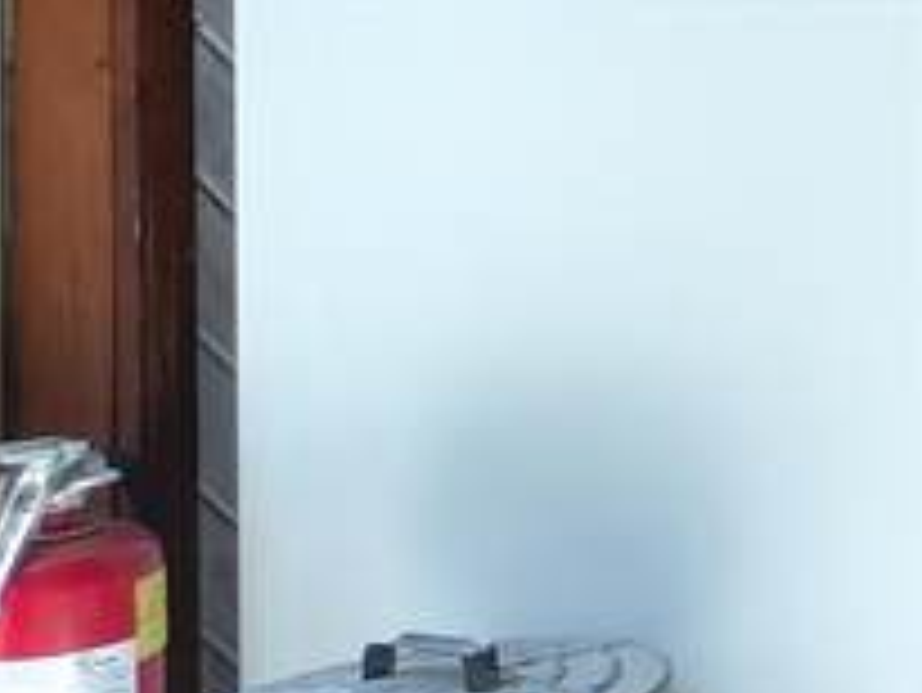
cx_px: 2829
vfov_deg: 9.4
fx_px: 3998
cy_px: -544
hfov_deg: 9.8
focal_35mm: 150
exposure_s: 1/138
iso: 100
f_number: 1.8
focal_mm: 5.56
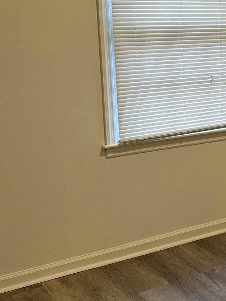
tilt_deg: -13.3
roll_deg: -1.6
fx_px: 575
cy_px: 121
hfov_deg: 20.4
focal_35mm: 66
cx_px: 293
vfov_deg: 29.3
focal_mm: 6.86
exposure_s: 1/120
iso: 160
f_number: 1.78
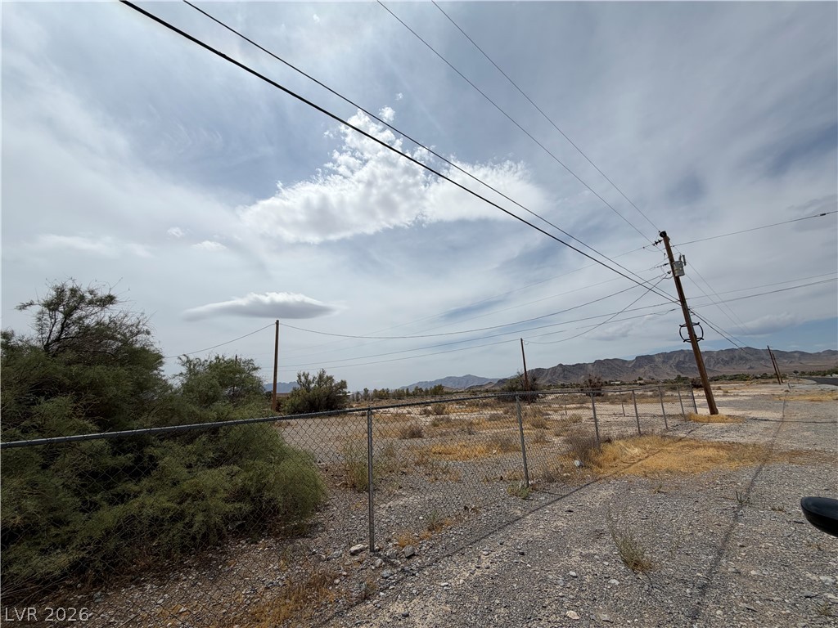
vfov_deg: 85.7
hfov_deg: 102.1
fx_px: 339
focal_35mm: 14
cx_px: 419
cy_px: 314
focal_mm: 2.22
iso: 20
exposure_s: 1/2976
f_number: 2.2
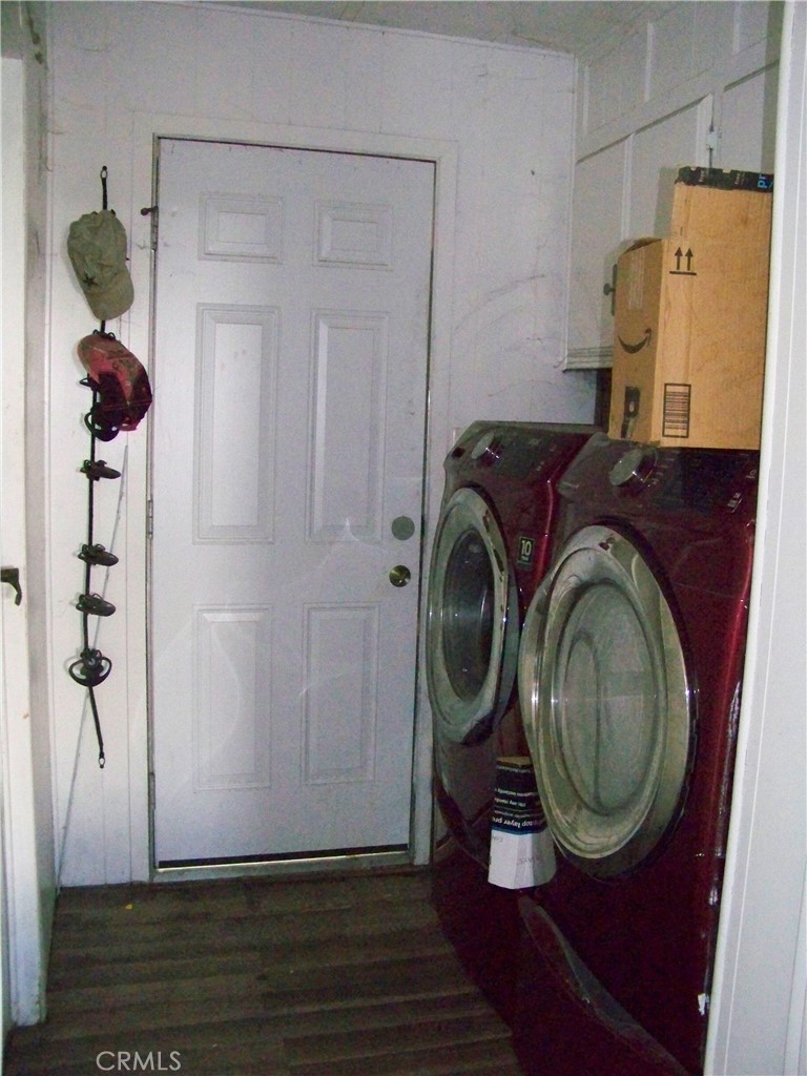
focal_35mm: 33
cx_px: 404
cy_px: 538
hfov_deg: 42.9
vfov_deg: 55.4
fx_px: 1026
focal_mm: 5.85
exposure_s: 1/30
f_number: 2.8
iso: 1600
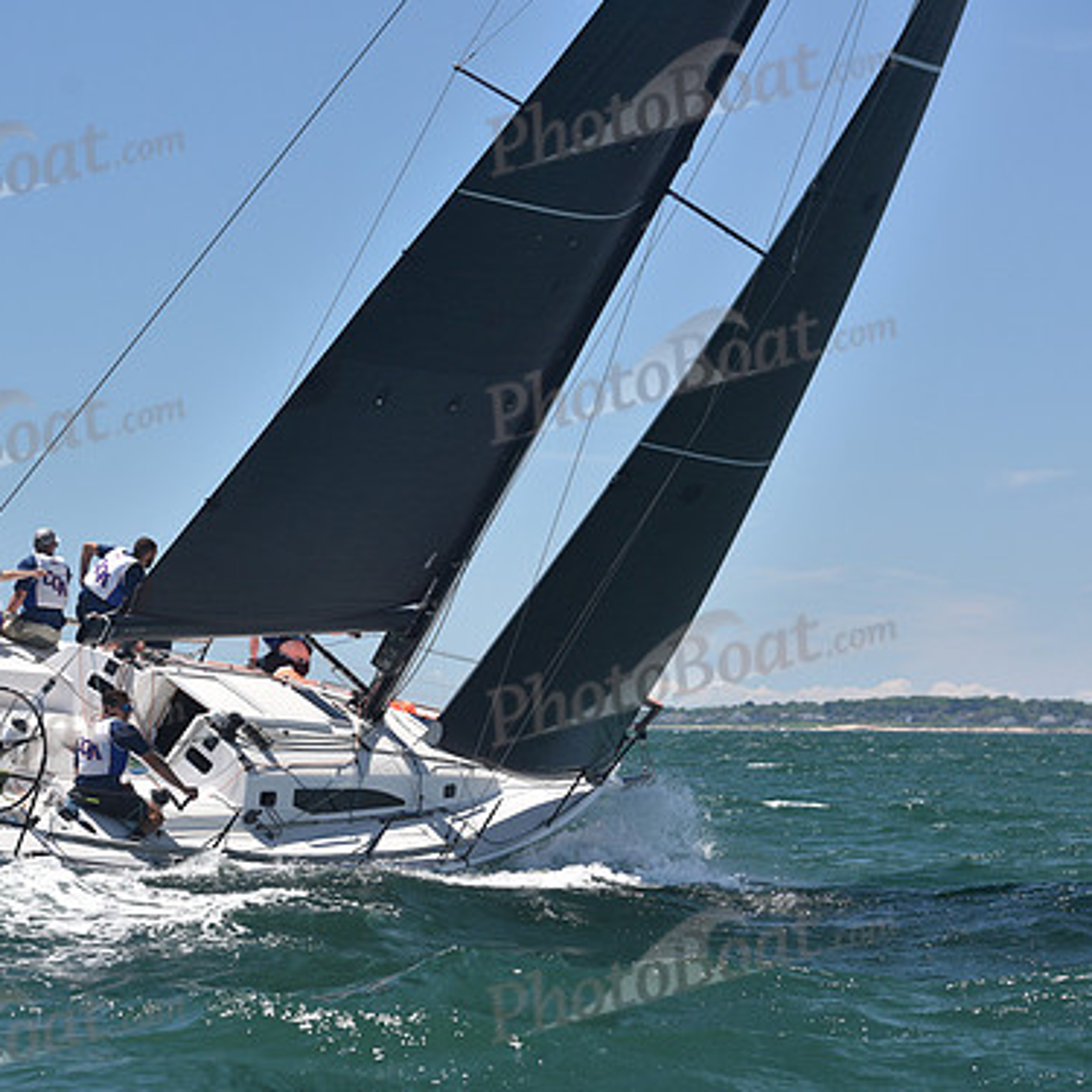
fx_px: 4033
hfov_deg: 15.4
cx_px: 338
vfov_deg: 15.4
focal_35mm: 113
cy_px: 561
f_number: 5.6
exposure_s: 1/800
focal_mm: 86
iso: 320
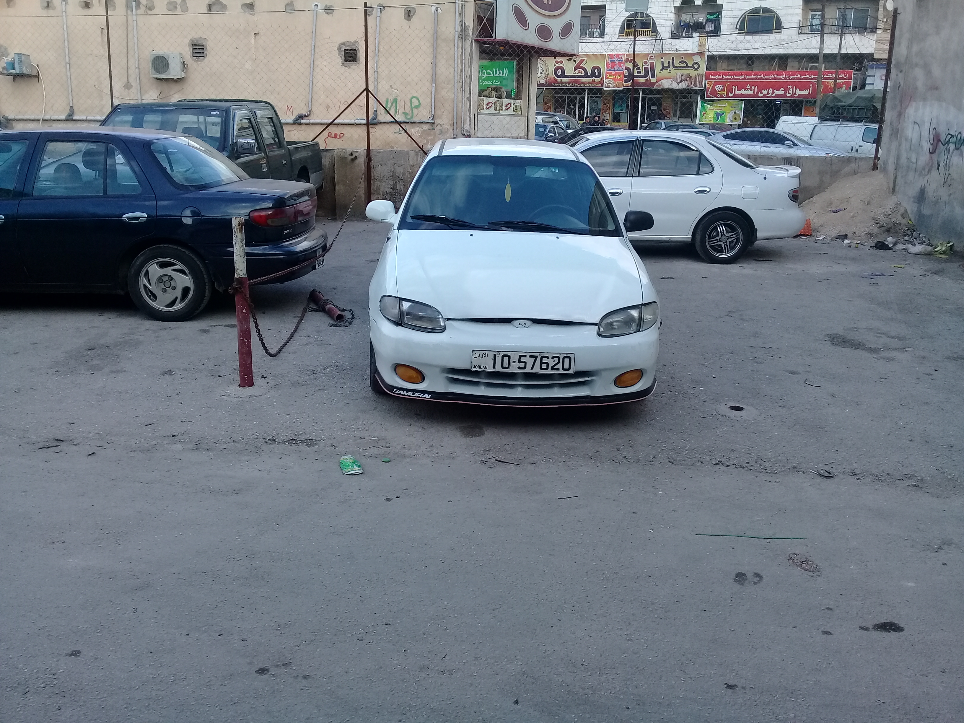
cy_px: 362
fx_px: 863
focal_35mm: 31
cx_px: 482
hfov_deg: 58.4
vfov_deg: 45.4
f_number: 2.2
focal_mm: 3.3
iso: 64
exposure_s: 1/328
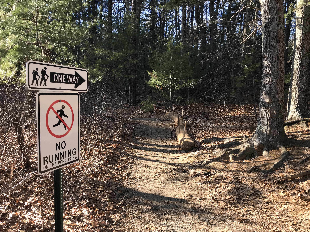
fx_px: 251
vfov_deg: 49.7
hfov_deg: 63.4
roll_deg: -1.6
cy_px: 116
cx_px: 155
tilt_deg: -4.8
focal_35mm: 28
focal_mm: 3.99
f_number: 1.8
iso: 20
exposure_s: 1/247
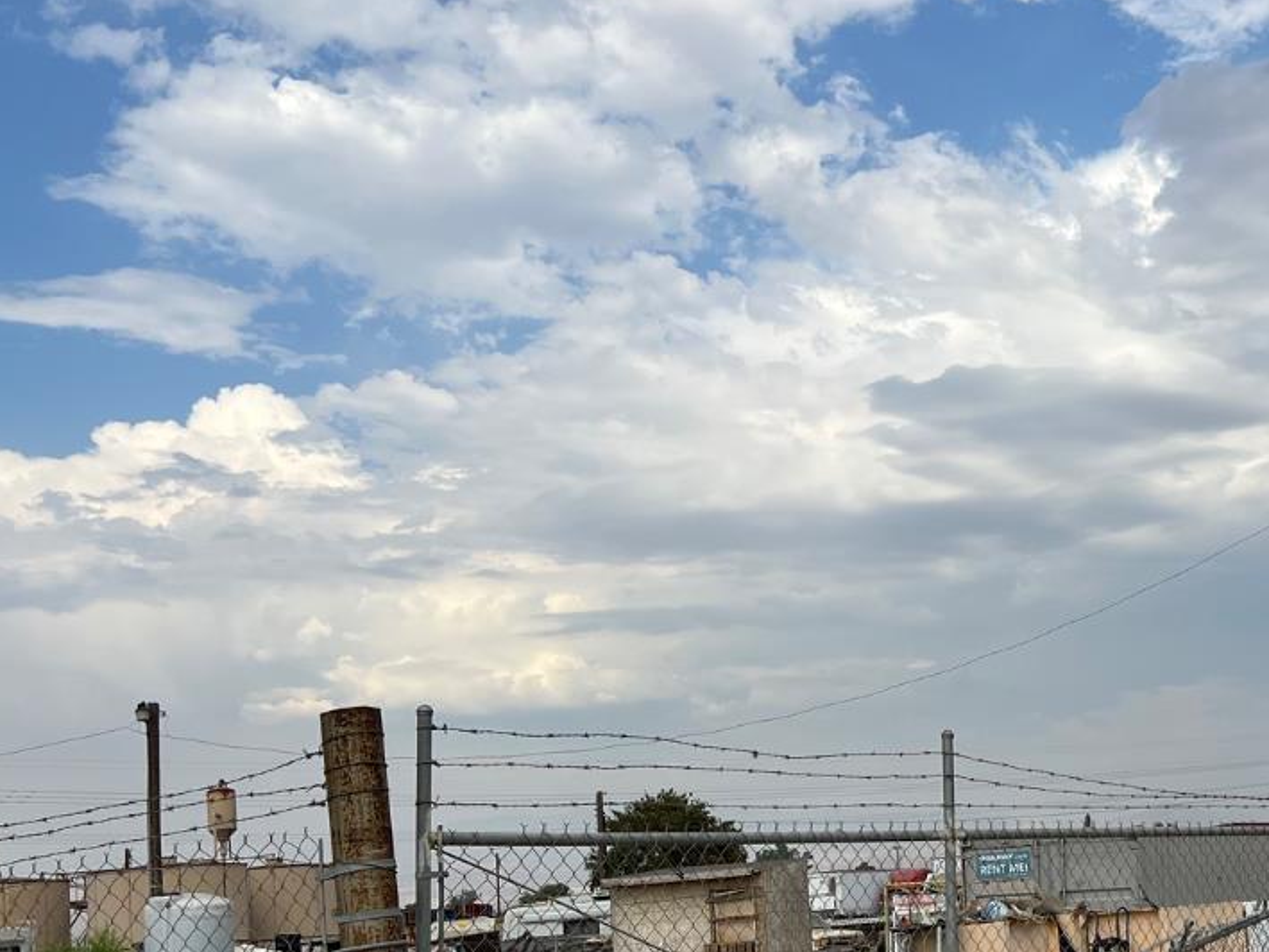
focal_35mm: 55
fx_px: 2017
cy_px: 645
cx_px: 1042
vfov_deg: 26.4
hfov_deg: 33.8
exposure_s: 1/5587
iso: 50
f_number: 1.5
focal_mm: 5.7
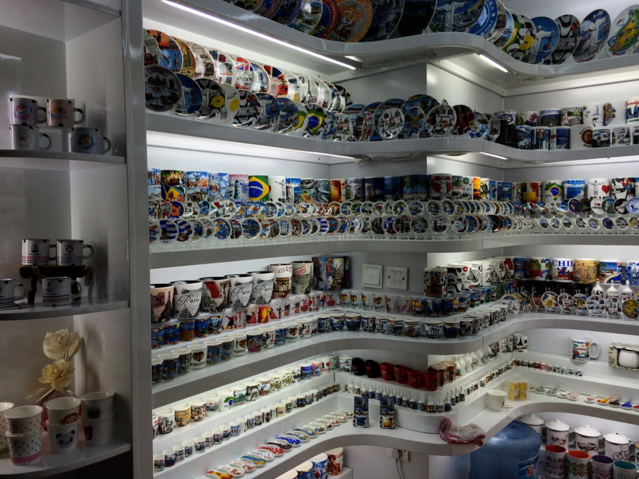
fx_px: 554
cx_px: 320
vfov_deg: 46.8
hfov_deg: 60.0
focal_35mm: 30
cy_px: 240
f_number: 2.2
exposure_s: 1/197
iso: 32
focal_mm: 4.12
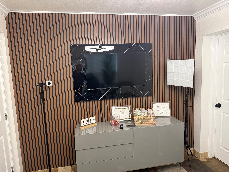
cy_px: 86
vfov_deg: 56.8
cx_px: 114
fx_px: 159
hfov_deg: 71.6
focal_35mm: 24
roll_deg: +1.9
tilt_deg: -5.3
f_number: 1.78
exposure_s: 1/60
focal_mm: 6.76
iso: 320
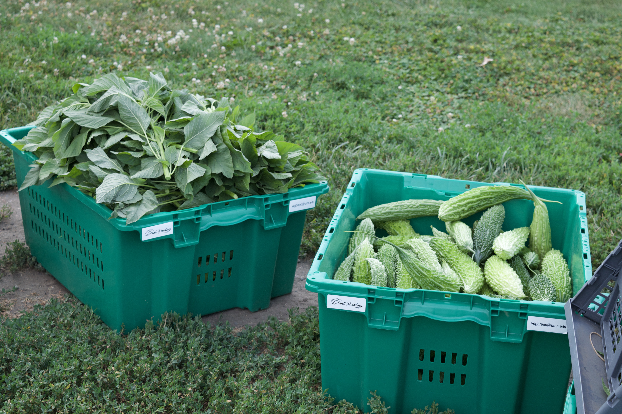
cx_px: 311
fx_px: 1244
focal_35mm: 72
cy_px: 207
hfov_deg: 28.1
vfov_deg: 18.9
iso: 400
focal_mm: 48
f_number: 7.1
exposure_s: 1/200
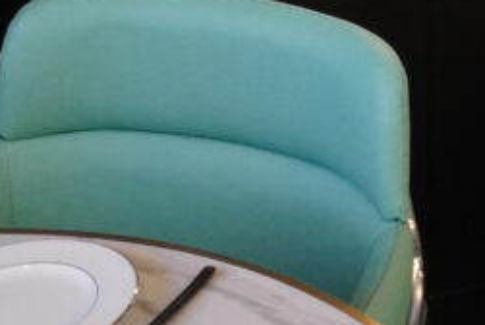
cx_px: 738
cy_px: -235
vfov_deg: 11.7
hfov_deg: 16.8
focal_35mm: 110
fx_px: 1484
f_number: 4
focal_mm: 18
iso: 2500
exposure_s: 1/50
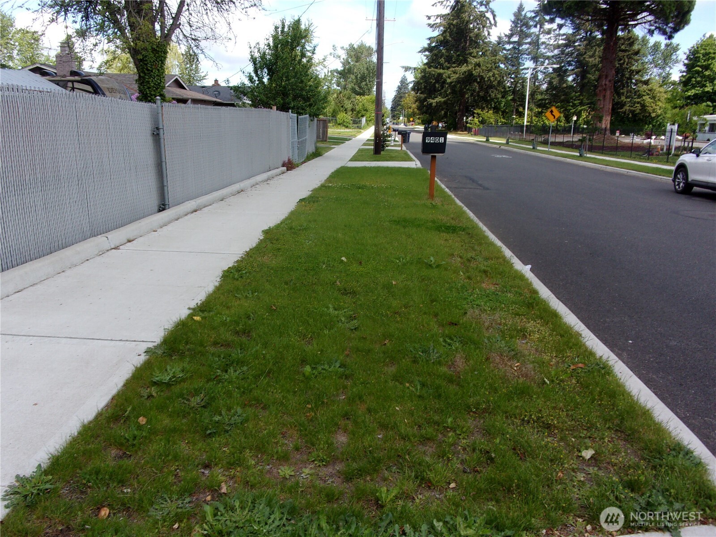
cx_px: 358
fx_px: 579
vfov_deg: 49.7
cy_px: 268
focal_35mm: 28
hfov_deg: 63.4
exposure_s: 1/56
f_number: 10.8
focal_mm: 5.1
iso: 80
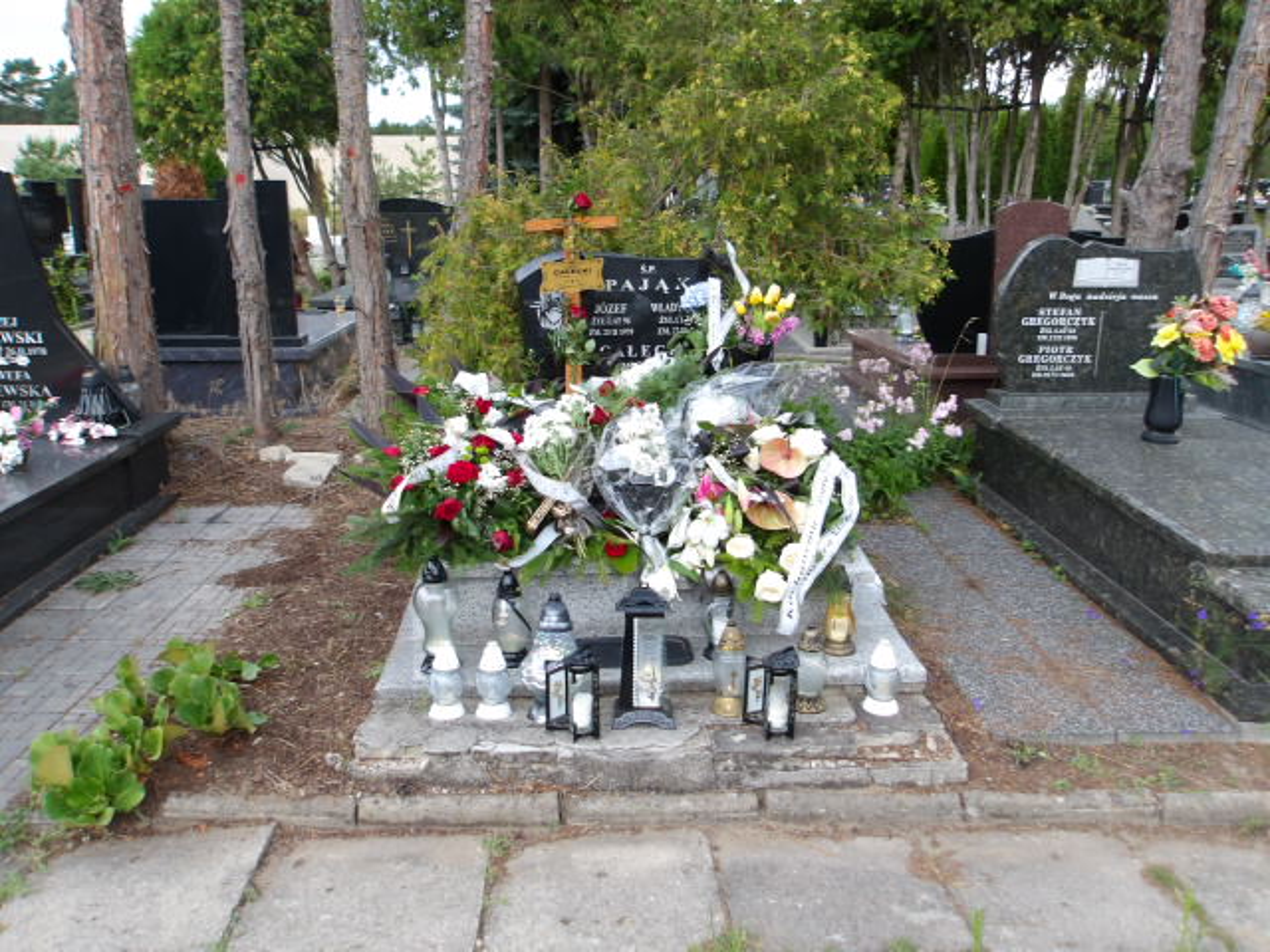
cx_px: 635
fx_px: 991
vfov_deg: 51.4
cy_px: 476
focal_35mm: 27
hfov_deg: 65.3
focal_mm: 4.9
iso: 100
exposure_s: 1/175
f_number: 3
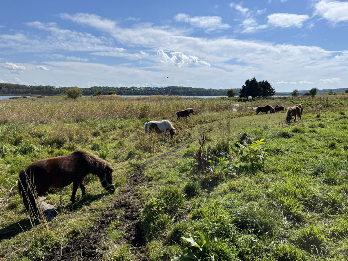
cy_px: 130
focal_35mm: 26
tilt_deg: -8.1
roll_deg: +0.1
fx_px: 261
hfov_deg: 67.3
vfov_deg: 53.1
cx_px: 174
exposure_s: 1/5556
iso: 50
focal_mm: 5.1
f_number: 1.6
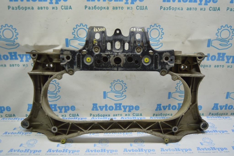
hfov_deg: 57.3
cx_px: 117
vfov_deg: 39.9
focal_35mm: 33
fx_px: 214
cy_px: 78
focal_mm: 22
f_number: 3.8
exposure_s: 1/60
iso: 400
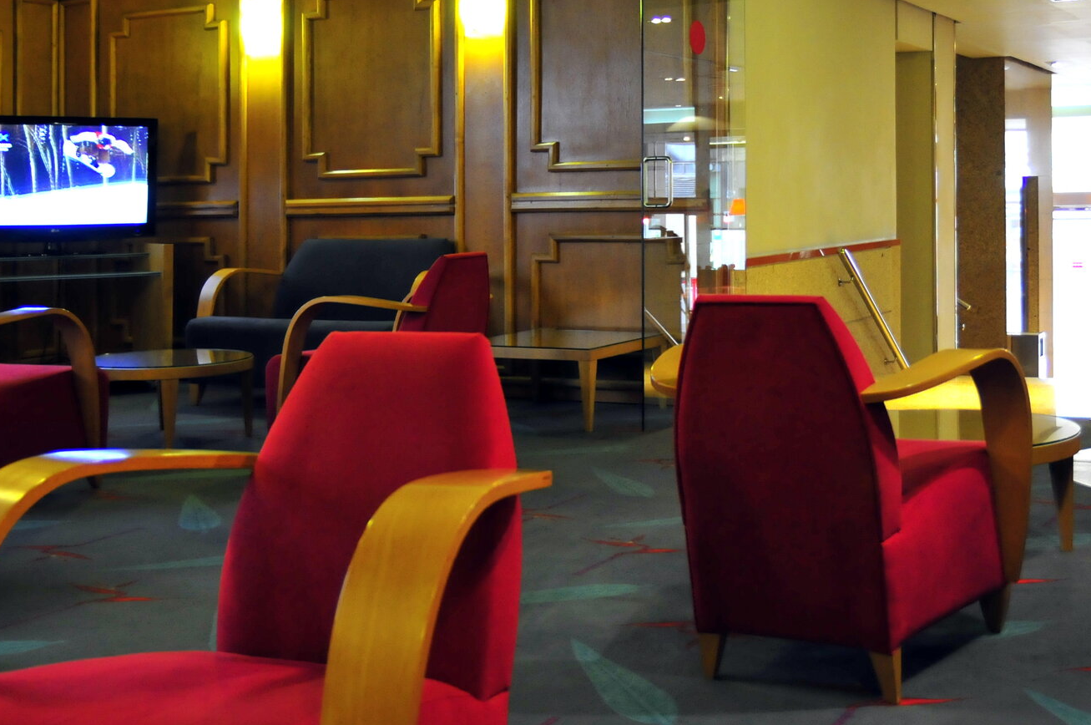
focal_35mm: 47
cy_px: 232
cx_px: 685
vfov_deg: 28.4
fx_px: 1423
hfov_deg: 41.6
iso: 800
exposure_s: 1/30
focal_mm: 20
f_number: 2.8
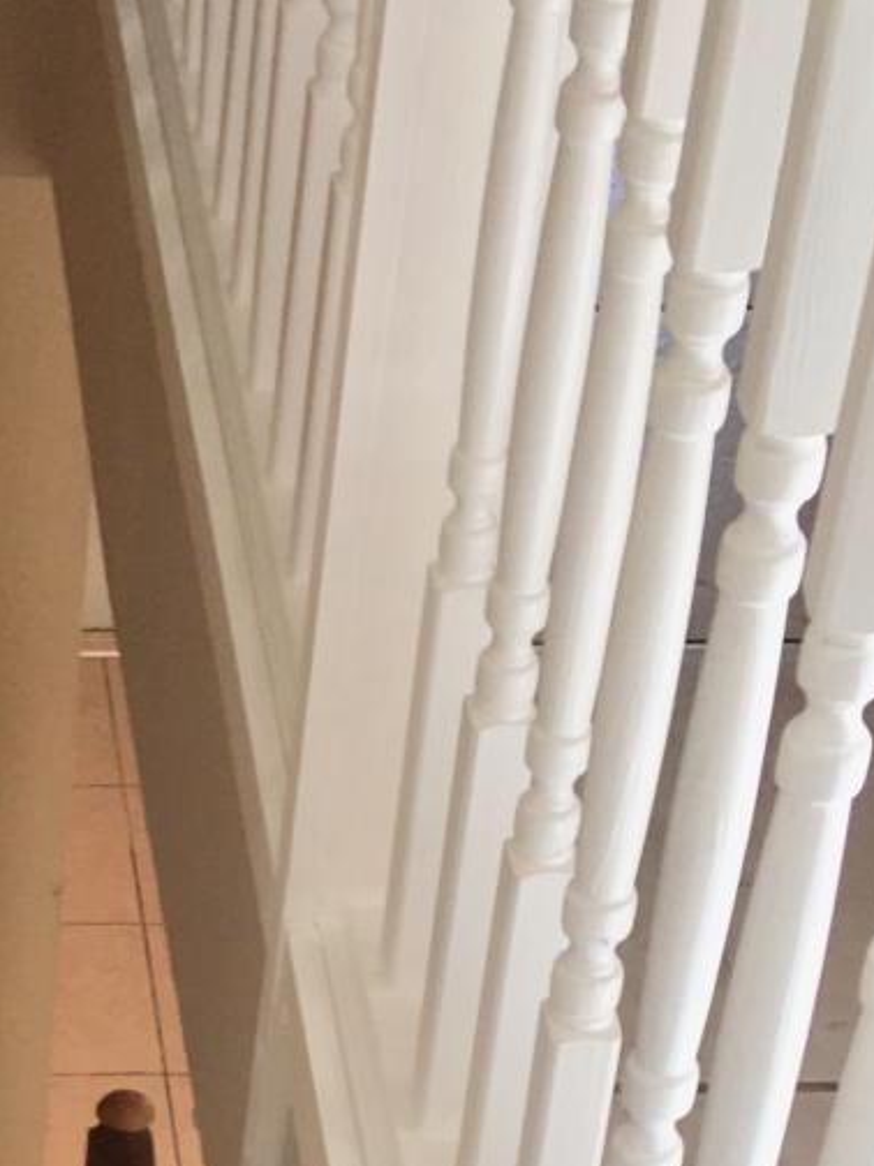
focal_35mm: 115
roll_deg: +0.2
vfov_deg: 16.2
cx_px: -266
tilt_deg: -41.4
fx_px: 3871
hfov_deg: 12.5
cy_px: 1497
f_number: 2.2
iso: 25
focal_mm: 4.15
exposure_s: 1/34
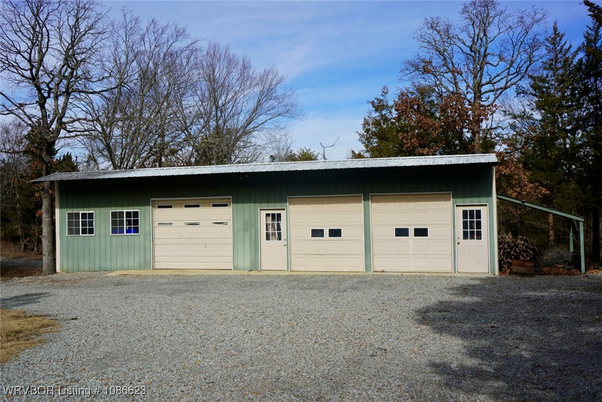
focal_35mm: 33
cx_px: 301
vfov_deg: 40.0
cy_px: 201
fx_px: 552
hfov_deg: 57.2
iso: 100
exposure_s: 1/250
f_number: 10
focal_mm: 33
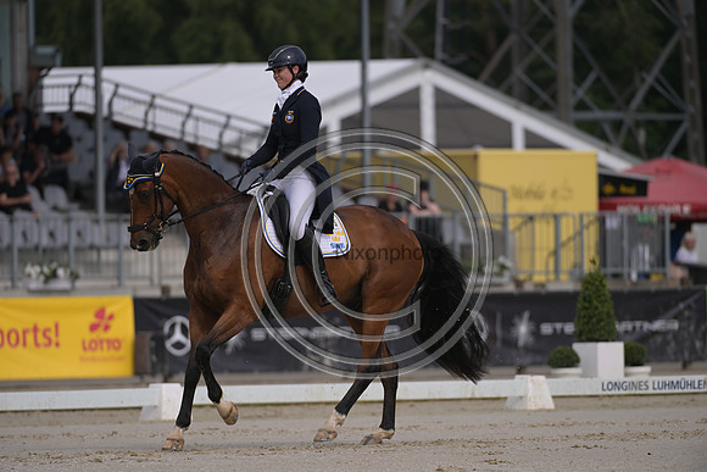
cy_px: 236
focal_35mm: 360
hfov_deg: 5.7
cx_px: 354
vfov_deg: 3.8
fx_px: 7071
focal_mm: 360
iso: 140
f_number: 5
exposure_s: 1/1250
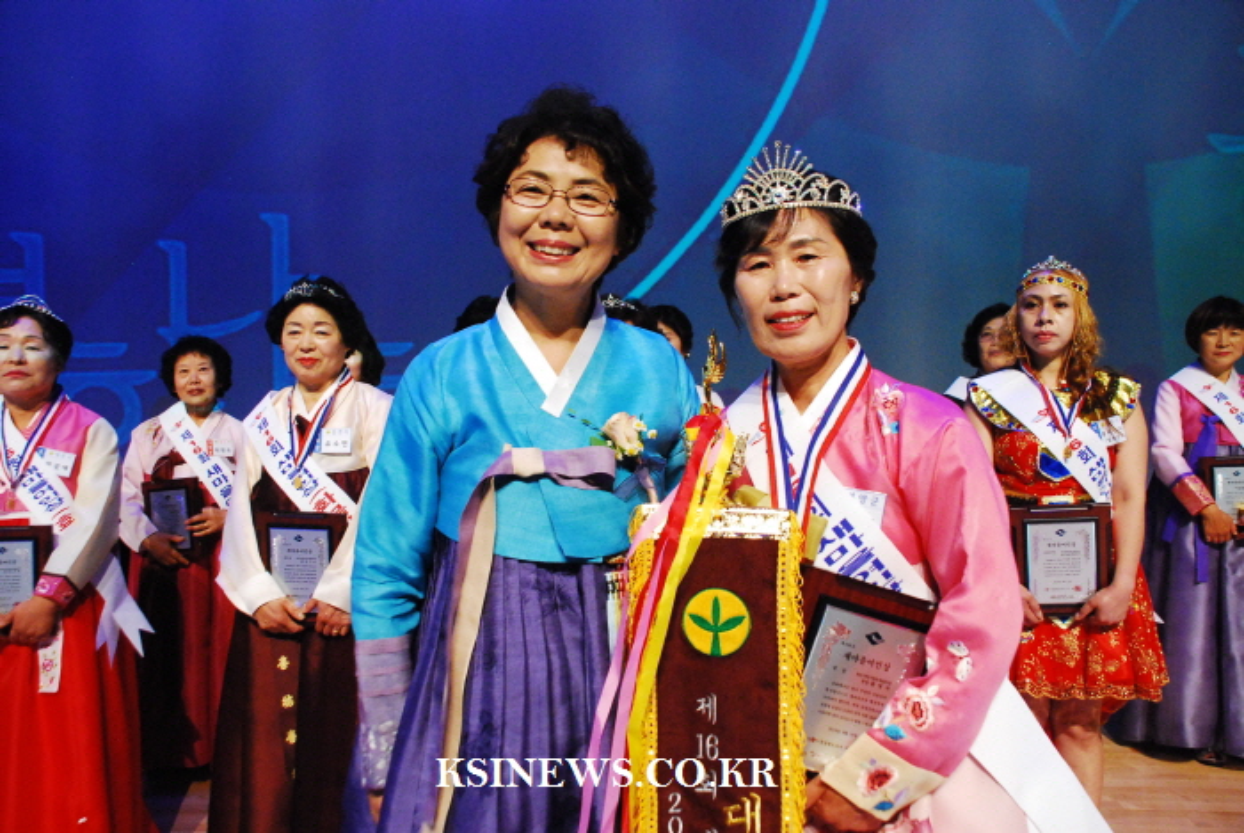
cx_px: 622
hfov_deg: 59.4
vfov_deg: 41.8
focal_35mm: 32
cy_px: 416
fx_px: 1090
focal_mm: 21
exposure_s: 1/60
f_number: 6.3
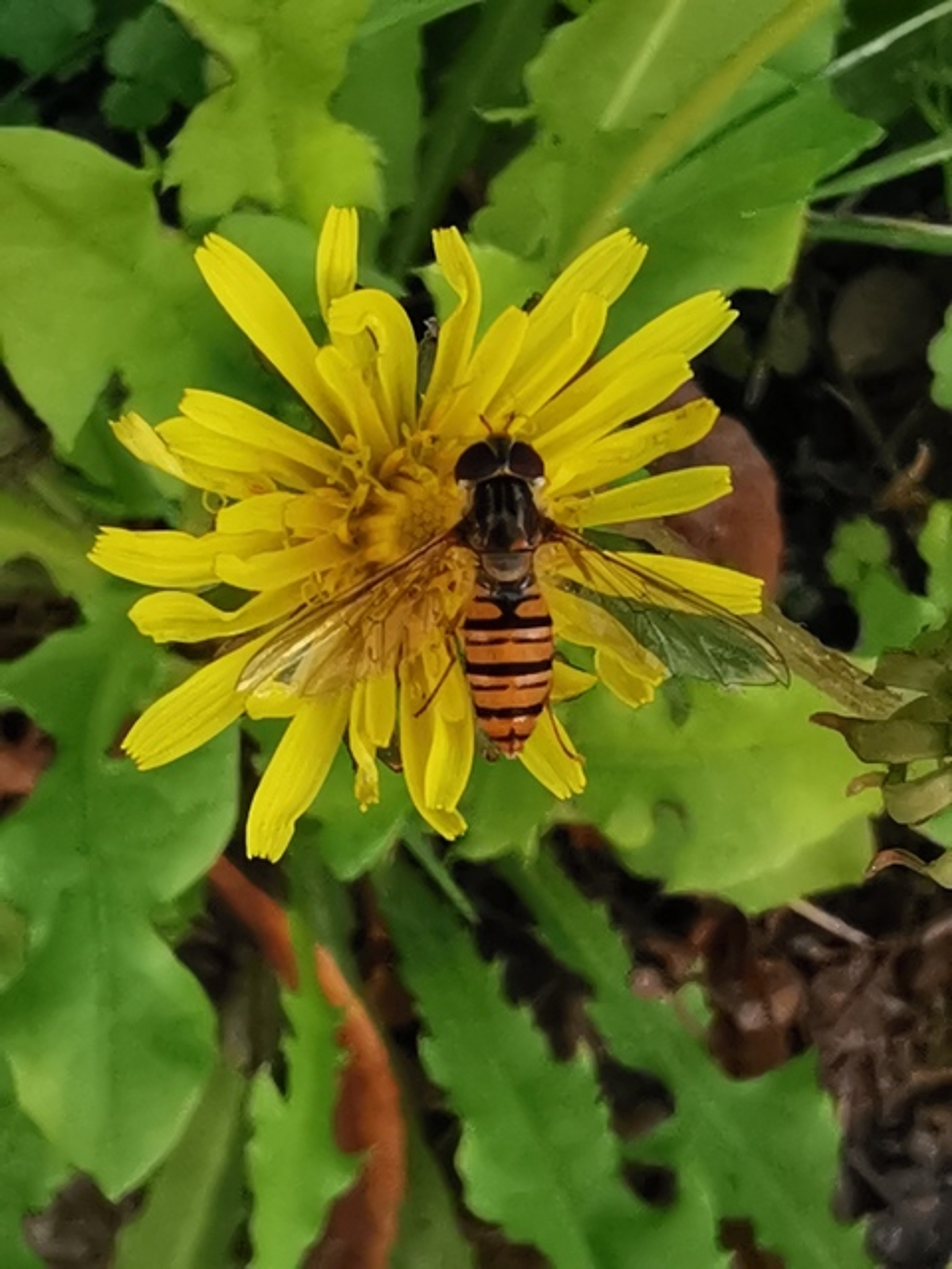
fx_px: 2970
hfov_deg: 18.2
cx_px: 476
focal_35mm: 81
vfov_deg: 24.1
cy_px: 634
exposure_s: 1/114
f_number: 2.2
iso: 50
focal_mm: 2.26
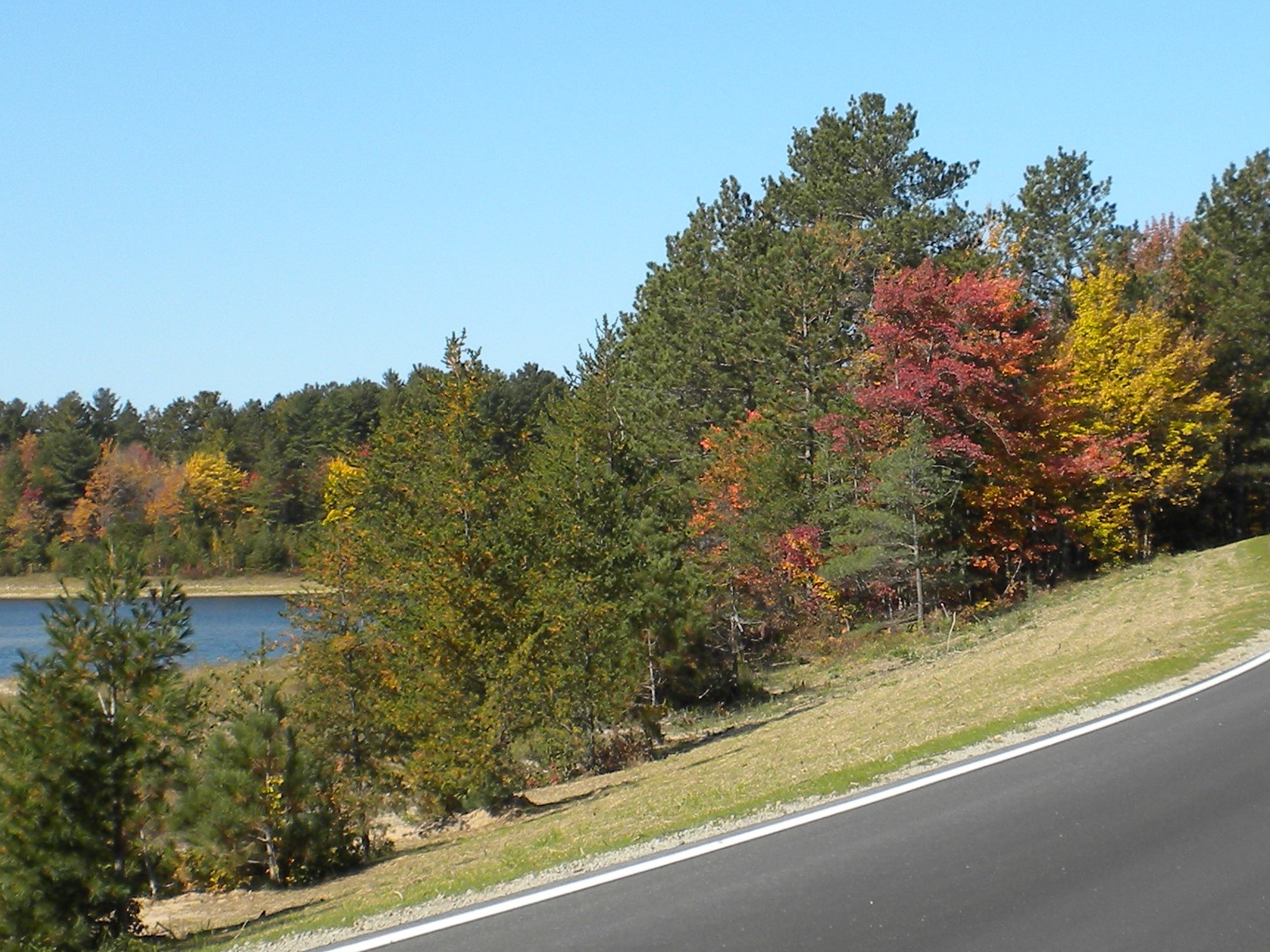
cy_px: 318
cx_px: 905
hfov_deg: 25.4
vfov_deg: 19.3
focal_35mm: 76
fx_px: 2788
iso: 64
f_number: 10
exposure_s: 1/96.6
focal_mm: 6.6
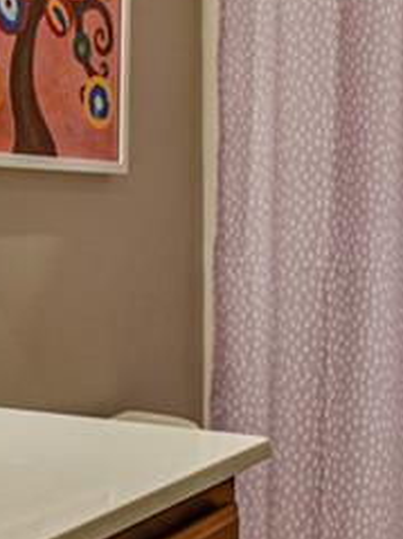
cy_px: 195
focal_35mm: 66
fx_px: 1025
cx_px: 261
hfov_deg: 22.2
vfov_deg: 29.3
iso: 800
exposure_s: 1/80
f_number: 4.5
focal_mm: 16
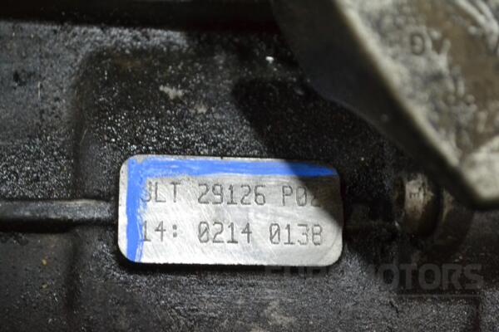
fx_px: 1143
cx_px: 250
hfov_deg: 24.6
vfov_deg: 16.6
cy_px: 166
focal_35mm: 82
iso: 2200
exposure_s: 1/30
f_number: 5.6
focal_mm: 55
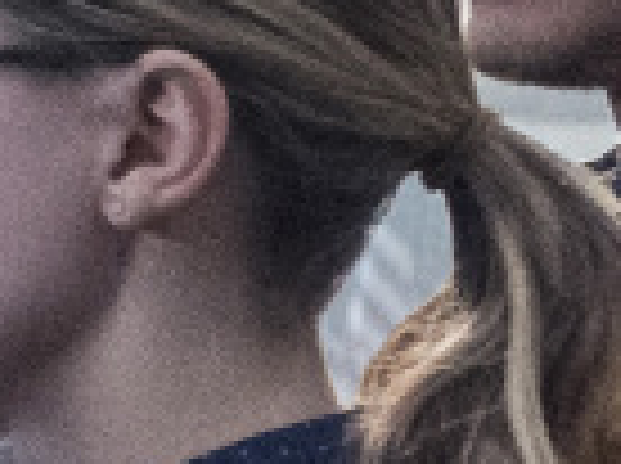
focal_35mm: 301
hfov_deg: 6.0
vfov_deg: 4.9
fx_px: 5390
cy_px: 847
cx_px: -1431
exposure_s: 1/250
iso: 6400
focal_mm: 24.2
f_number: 3.6
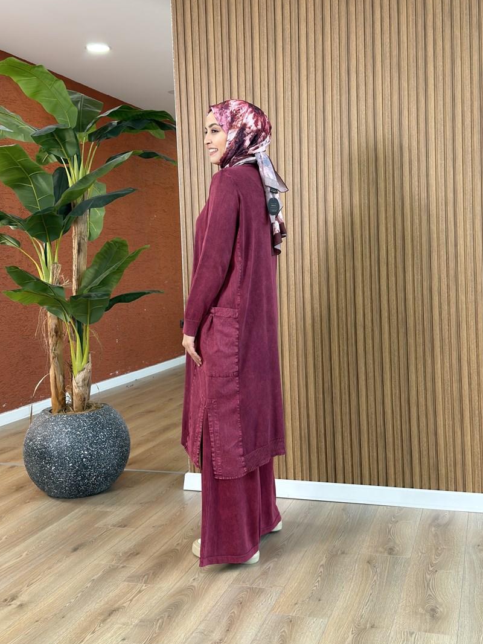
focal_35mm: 42
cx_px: 242
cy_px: 274
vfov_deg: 44.7
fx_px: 782
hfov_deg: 34.3
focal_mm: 6.76
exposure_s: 1/104
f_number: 1.78
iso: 160
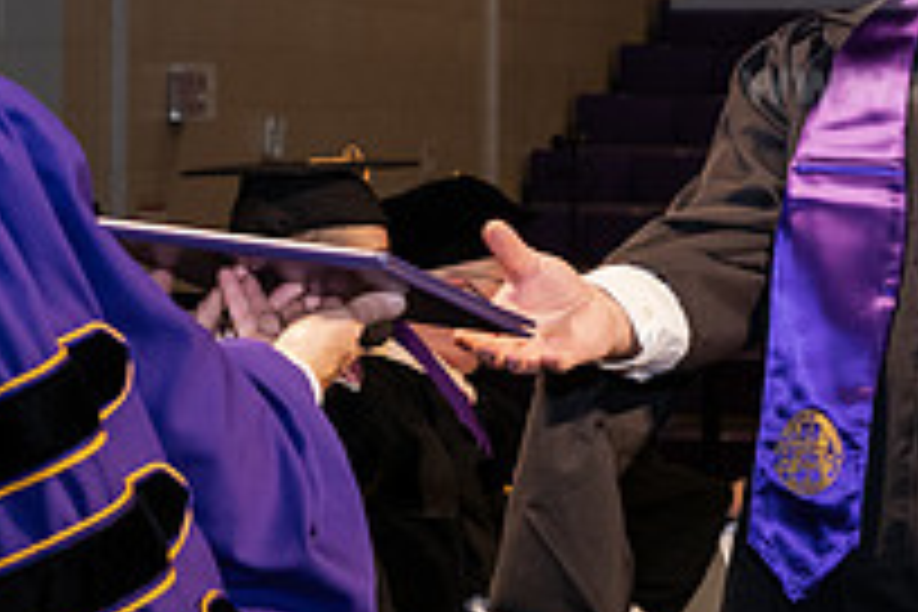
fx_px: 4488
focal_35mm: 176
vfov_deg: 7.8
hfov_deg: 11.7
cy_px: 178
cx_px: 536
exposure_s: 1/200
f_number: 6.3
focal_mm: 62
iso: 1600
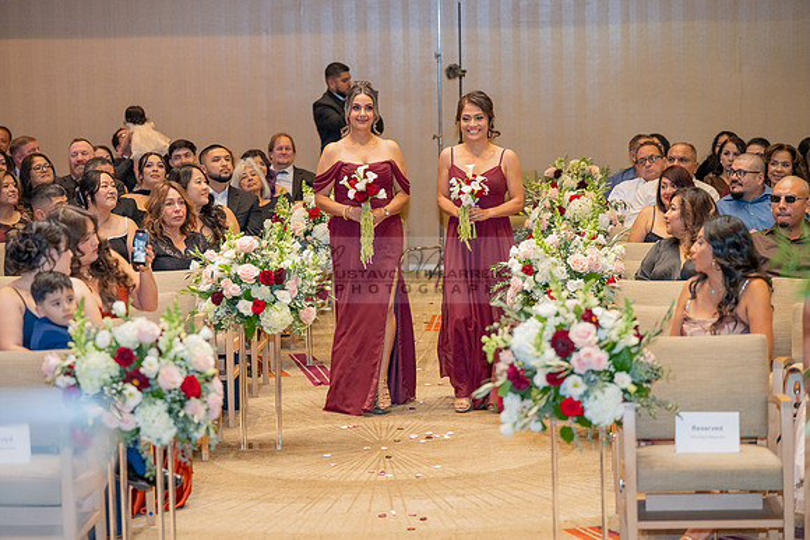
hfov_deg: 18.6
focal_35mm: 110
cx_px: 405
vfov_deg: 12.5
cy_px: 270
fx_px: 2475
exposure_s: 1/160
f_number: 3.2
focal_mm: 110
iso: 1250
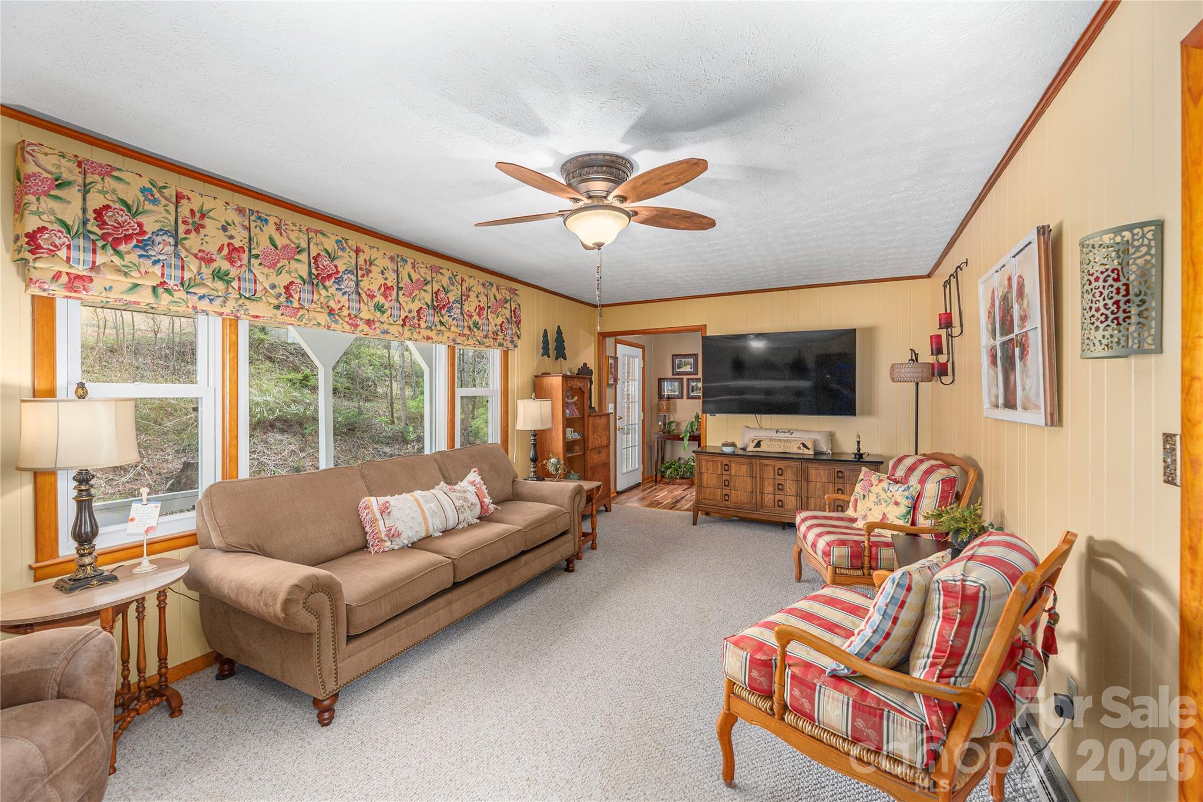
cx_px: 602
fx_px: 468
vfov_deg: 81.2
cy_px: 401
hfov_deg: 104.3
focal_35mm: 14
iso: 320
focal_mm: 14
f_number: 8
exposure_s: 1/200
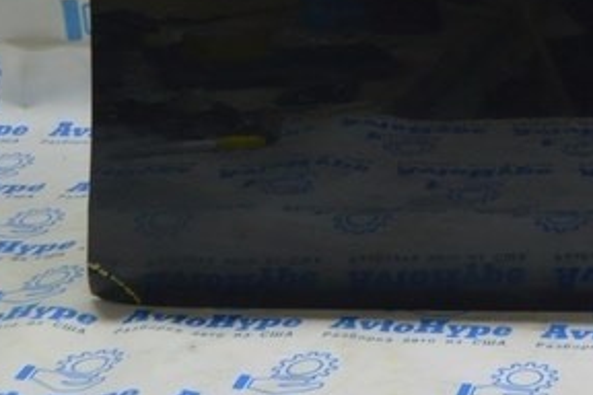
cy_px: -252
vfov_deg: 10.3
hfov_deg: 15.3
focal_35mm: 128
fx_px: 2108
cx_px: 760
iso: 400
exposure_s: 1/25
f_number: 5.6
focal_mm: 24
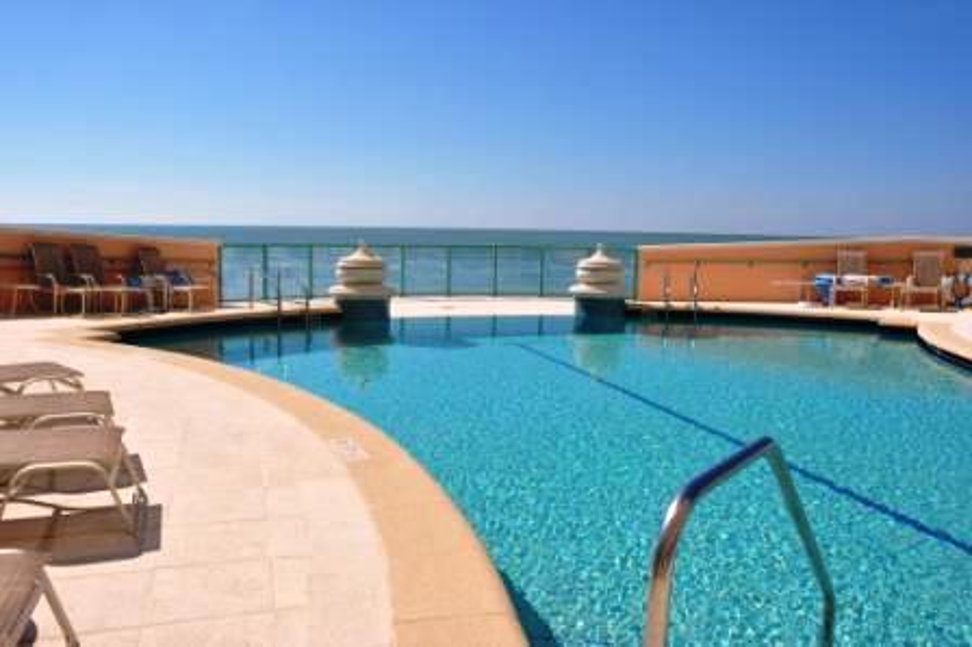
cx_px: 486
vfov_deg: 41.7
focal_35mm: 32
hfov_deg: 59.5
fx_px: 850
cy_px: 324
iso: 200
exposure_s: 1/400
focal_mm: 21
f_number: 10
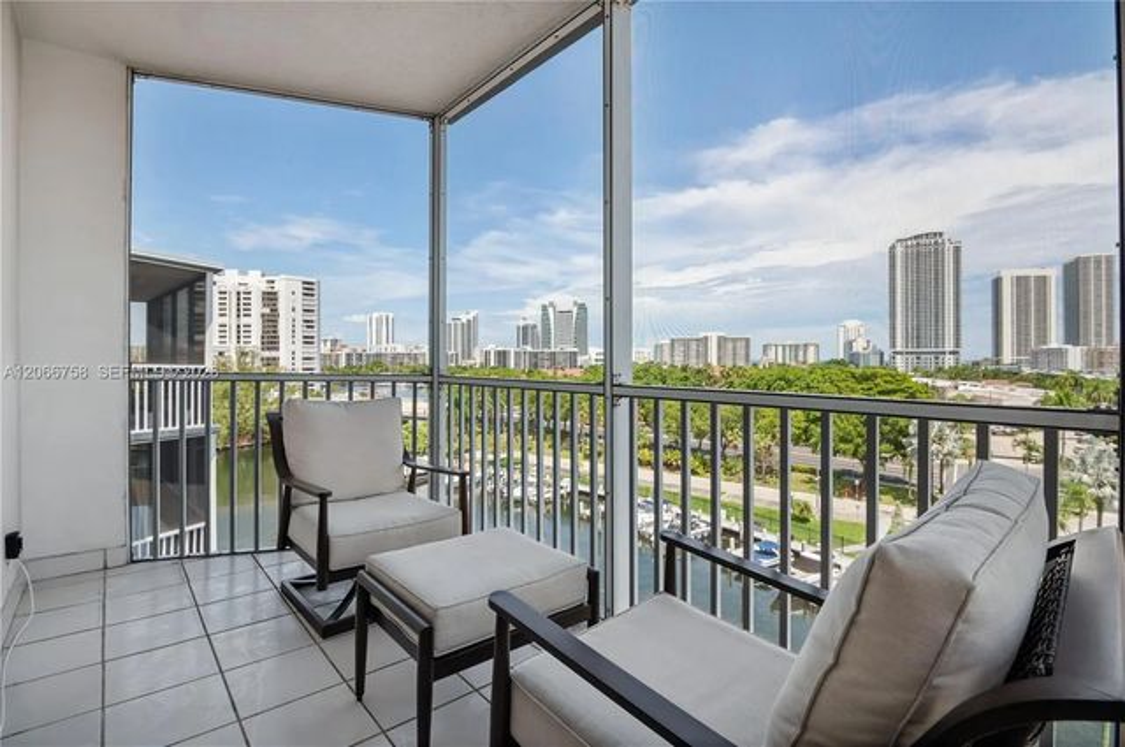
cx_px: 562
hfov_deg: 96.8
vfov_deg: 73.6
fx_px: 499
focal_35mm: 16
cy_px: 374
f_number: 8
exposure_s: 1/800
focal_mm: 16
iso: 250
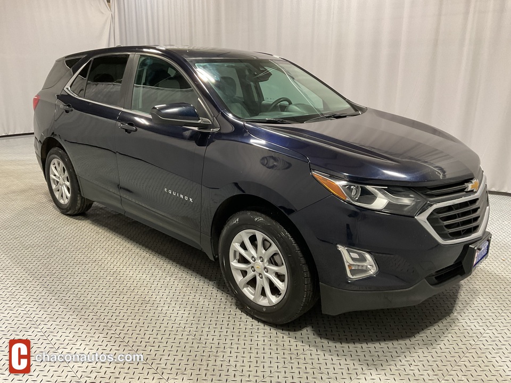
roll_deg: -0.1
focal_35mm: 29
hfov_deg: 61.7
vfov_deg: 48.2
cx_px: 256
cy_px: 192
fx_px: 428
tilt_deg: -16.5
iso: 100
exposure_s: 1/60
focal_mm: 3
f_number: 1.8
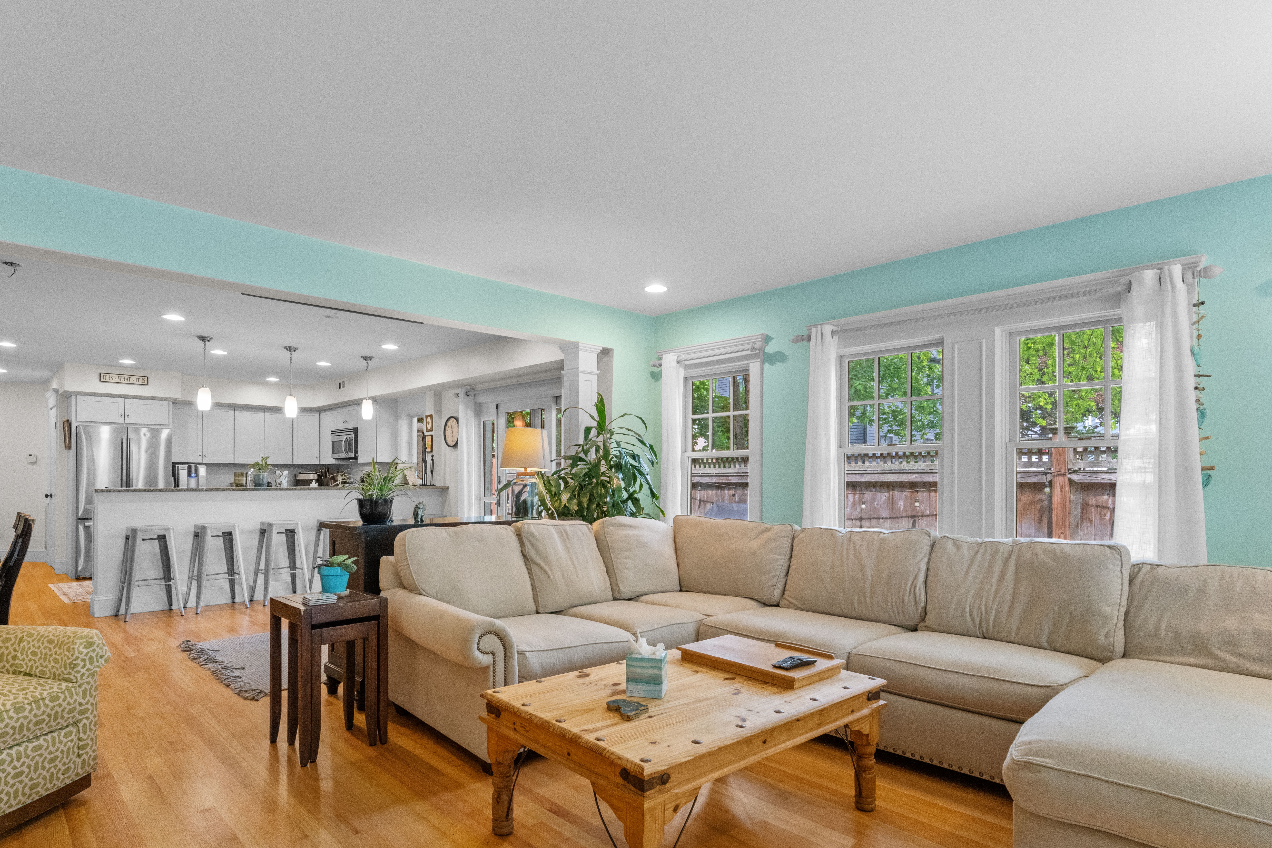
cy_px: 500
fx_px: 680
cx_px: 596
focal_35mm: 19
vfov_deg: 63.4
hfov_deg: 86.0
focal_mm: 15.2
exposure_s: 1/13
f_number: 11
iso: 2500
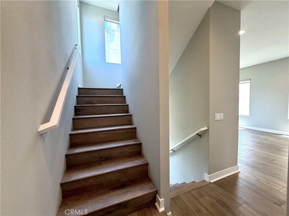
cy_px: 108
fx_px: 117
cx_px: 144
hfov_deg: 102.1
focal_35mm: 14
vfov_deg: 85.7
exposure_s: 1/120
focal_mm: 2.22
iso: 125
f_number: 2.2
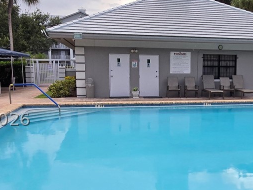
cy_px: 119
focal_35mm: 41
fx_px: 300
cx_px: 183
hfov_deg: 44.6
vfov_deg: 34.9
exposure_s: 1/868
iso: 50
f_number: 2.2
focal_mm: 2.2
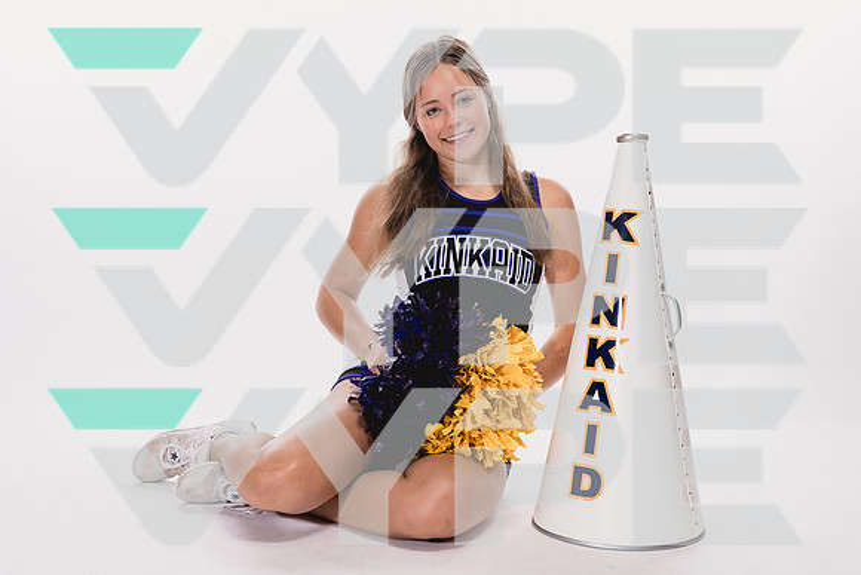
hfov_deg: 38.2
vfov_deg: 26.0
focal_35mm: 52
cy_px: 284
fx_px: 1242
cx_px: 422
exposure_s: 1/250
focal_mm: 50
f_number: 5.6
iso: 400
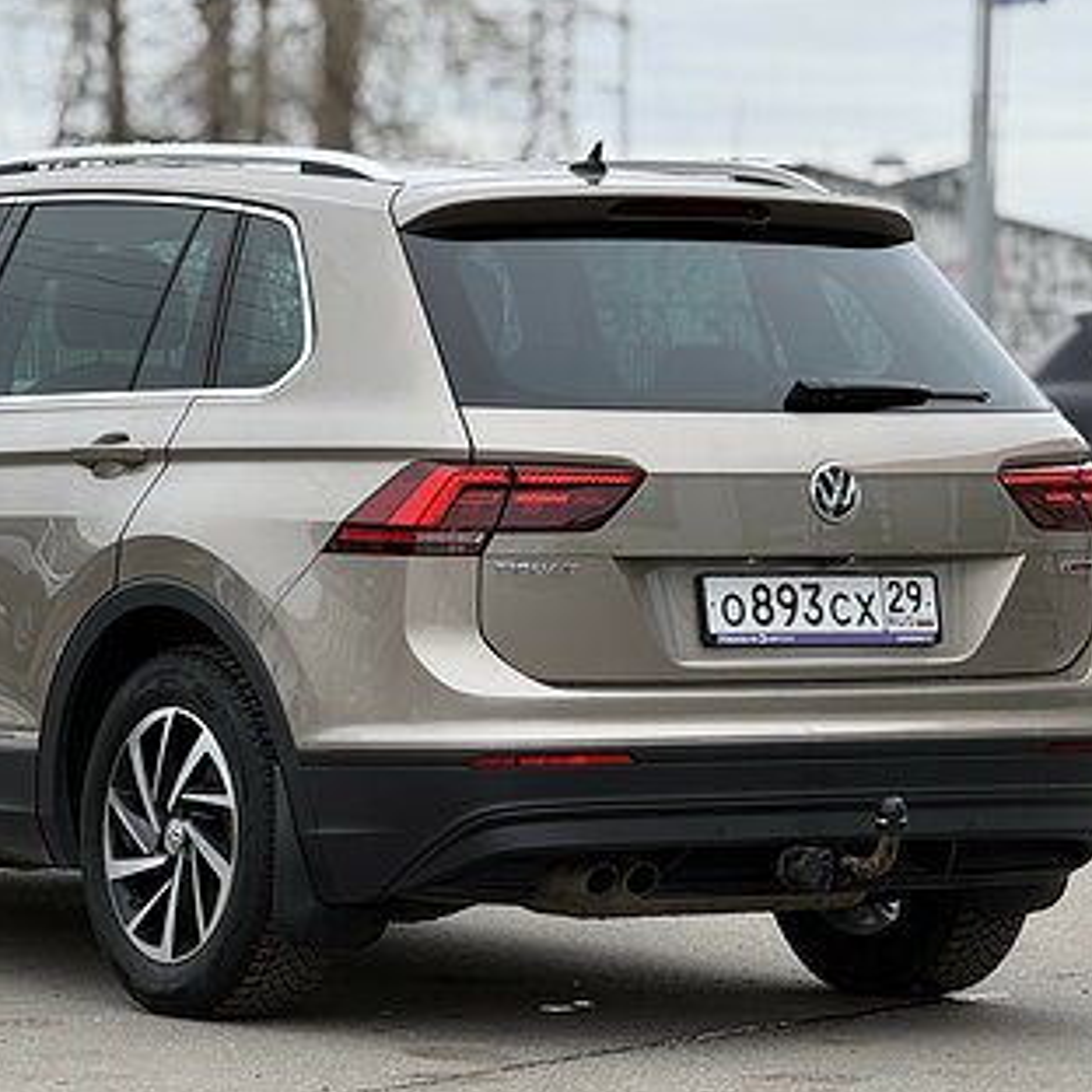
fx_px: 6638
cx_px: 301
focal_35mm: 186
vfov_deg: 9.4
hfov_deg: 9.4
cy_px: 620
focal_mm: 15.66
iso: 50
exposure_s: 1/389
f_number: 2.8
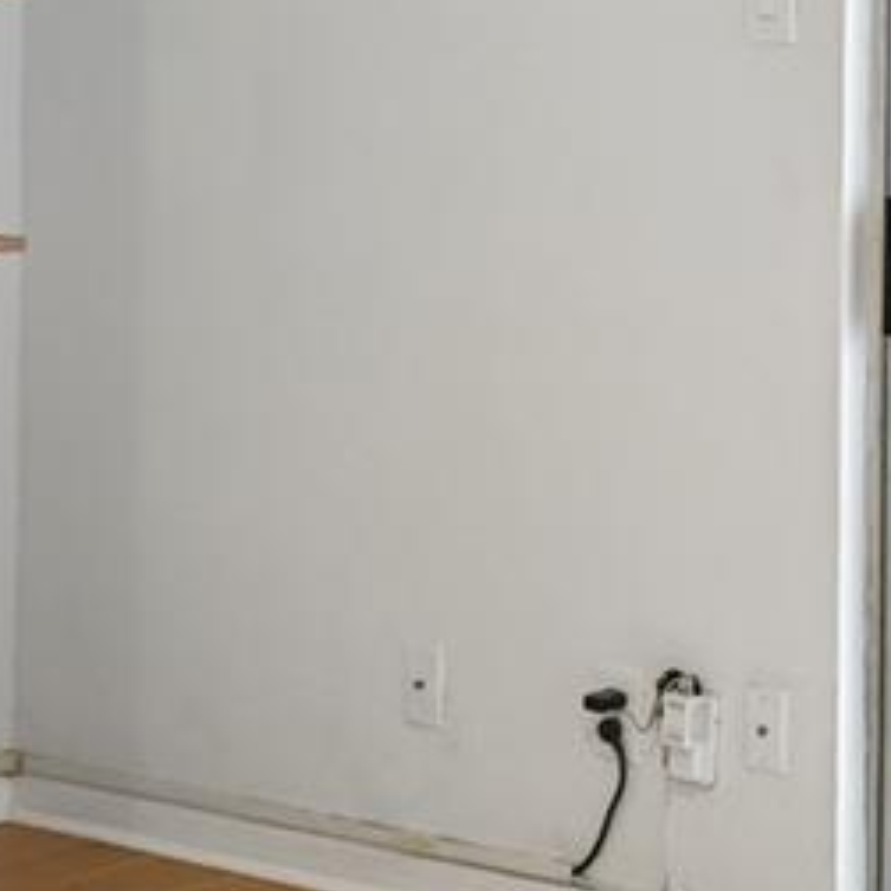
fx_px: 3029
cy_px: 23
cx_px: 1168
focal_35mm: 104
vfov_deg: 16.4
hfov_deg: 15.9
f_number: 6.7
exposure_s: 1/8
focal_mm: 15
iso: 400
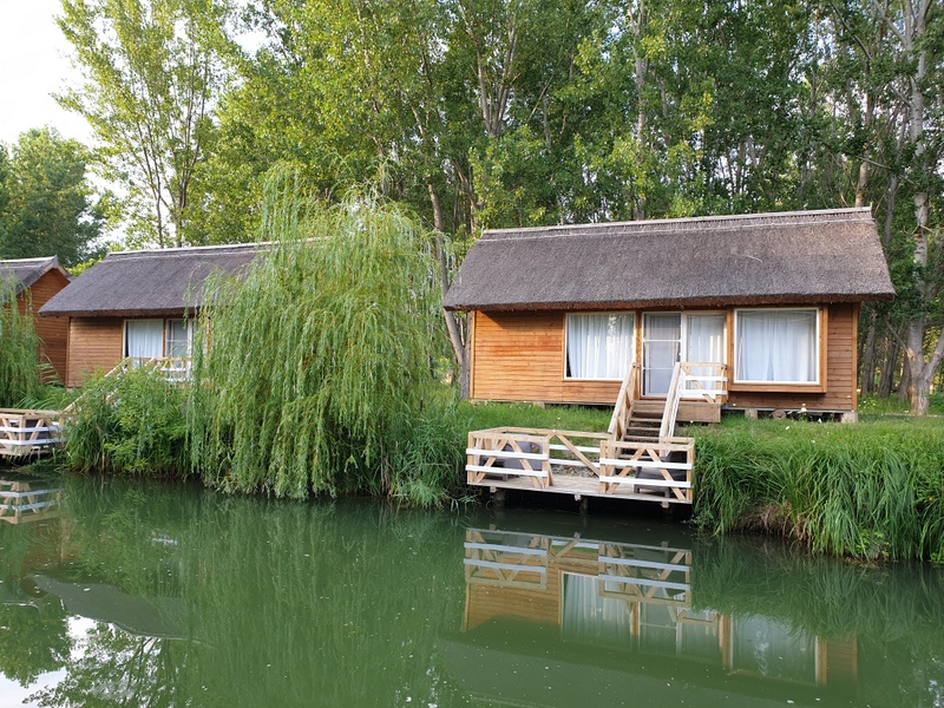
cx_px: 472
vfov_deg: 53.1
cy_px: 354
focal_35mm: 26
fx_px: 709
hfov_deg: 67.3
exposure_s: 1/100
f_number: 2.4
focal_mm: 4.3
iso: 50
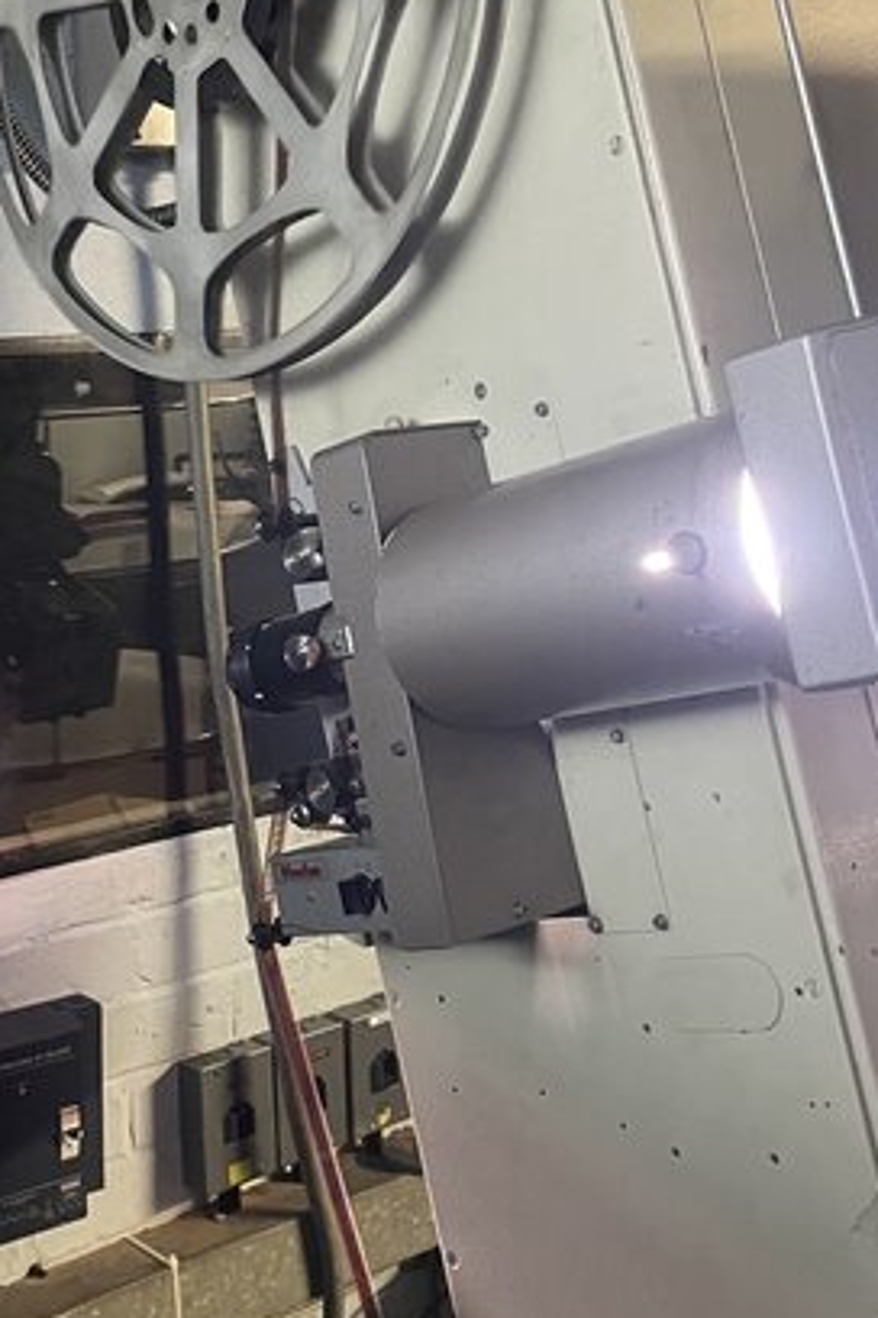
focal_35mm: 53
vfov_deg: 37.5
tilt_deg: -8.2
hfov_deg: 25.3
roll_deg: +2.1
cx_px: 242
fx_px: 1939
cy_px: 578
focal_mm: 4.2
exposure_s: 1/25
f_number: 1.6
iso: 500
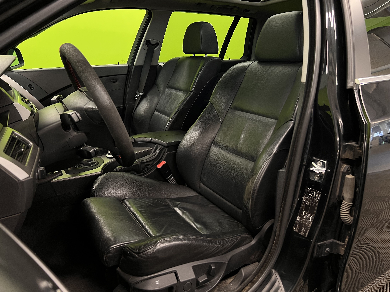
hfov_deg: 67.3
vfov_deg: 53.1
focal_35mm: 26
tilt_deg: -17.4
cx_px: 195
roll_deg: -0.4
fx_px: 293
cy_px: 146
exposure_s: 1/50
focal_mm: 5.7
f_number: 1.5
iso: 250
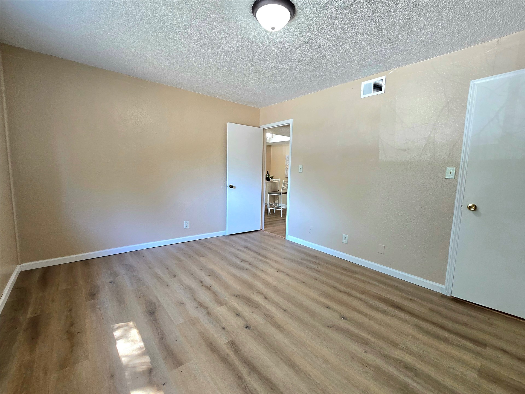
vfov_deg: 89.9
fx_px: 197
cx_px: 262
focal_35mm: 13
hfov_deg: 106.2
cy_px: 197
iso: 160
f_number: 2.2
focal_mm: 2.2
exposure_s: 1/60.2
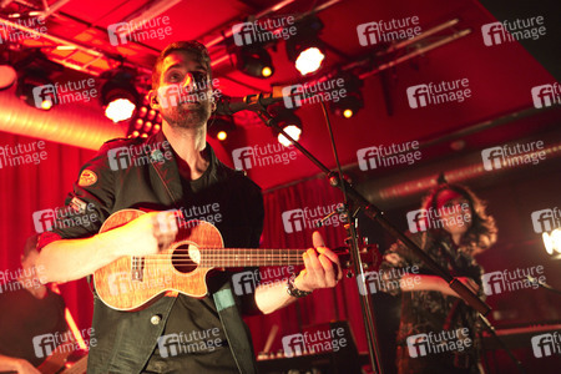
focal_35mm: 32
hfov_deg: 58.7
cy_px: 187
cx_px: 280
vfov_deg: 41.1
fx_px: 499
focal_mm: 32
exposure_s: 1/60
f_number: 2.8
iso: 3200
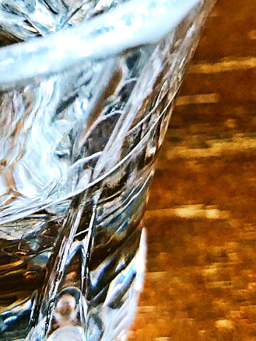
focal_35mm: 102
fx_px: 1006
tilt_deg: -48.8
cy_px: 140
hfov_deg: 13.6
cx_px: -138
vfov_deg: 19.2
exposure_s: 1/17
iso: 40
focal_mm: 4
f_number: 1.8
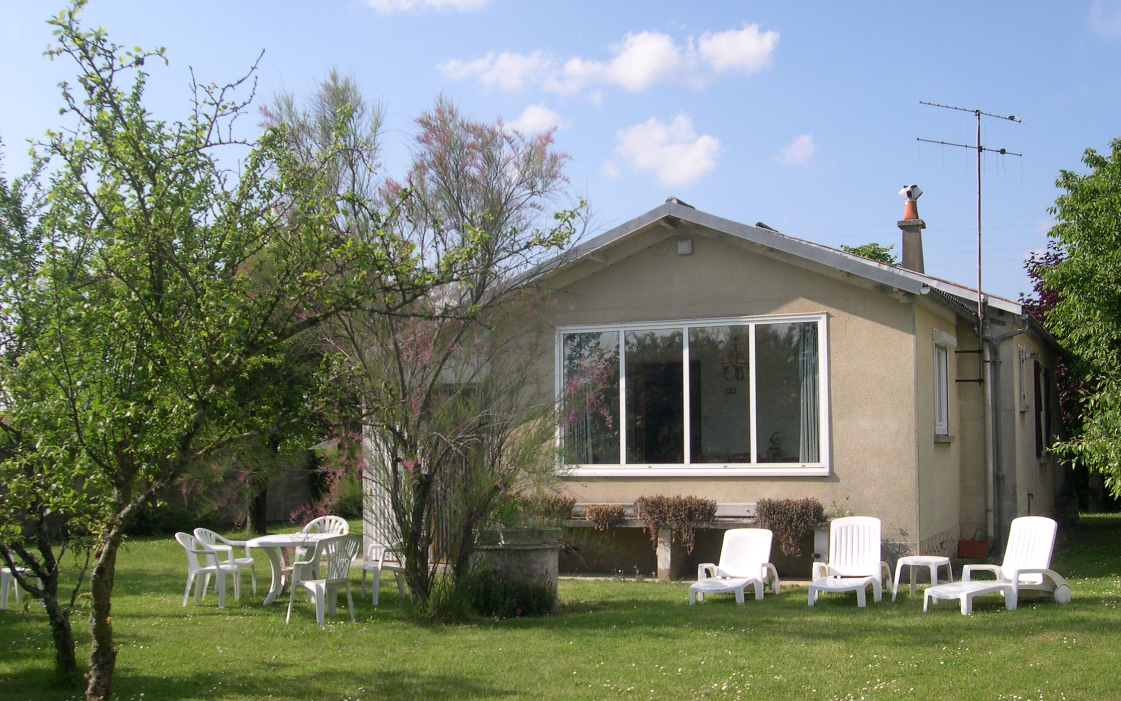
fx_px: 1253
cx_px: 568
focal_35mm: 41
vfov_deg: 31.2
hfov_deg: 48.2
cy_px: 416
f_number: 7.6
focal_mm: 8
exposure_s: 1/168
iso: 100
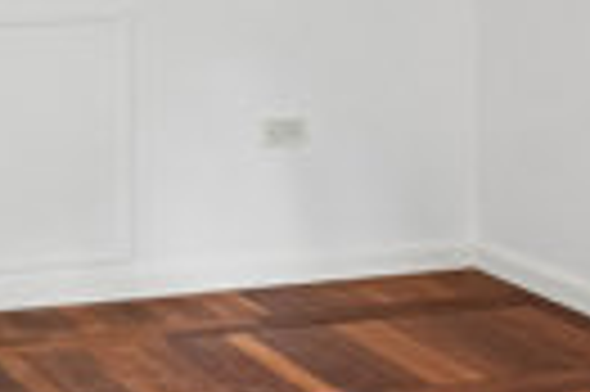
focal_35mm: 114
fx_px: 1861
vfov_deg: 11.6
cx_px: 95
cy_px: -146
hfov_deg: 17.8
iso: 800
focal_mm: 18.6
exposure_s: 1/3.33
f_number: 7.1
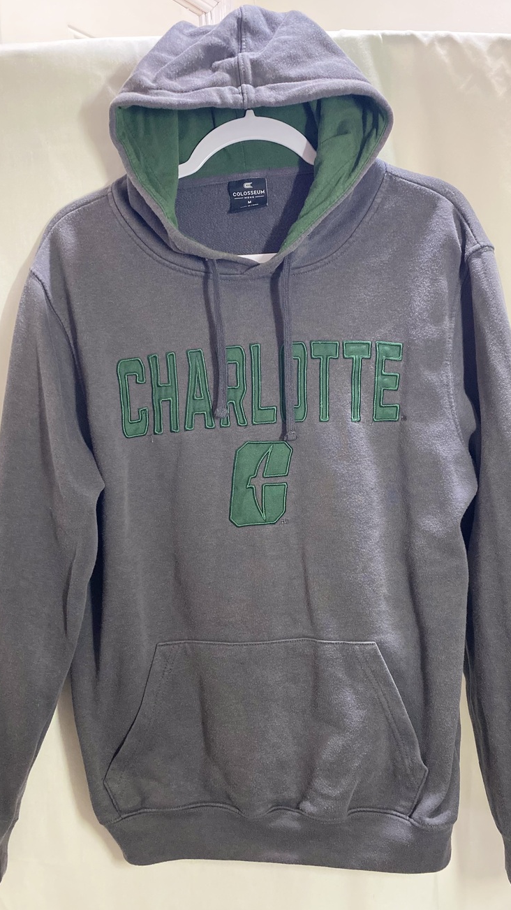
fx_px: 699
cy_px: 454
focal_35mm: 29
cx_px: 265
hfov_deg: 40.2
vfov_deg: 66.1
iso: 400
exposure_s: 1/60
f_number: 1.8
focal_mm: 4.25
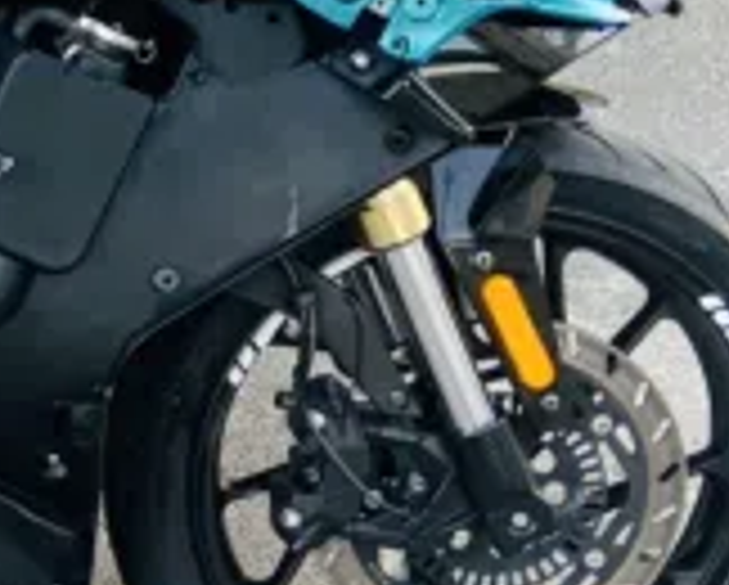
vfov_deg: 15.4
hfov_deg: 17.5
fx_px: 2160
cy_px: 184
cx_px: -306
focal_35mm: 100
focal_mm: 4.25
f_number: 1.8
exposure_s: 1/60
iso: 125
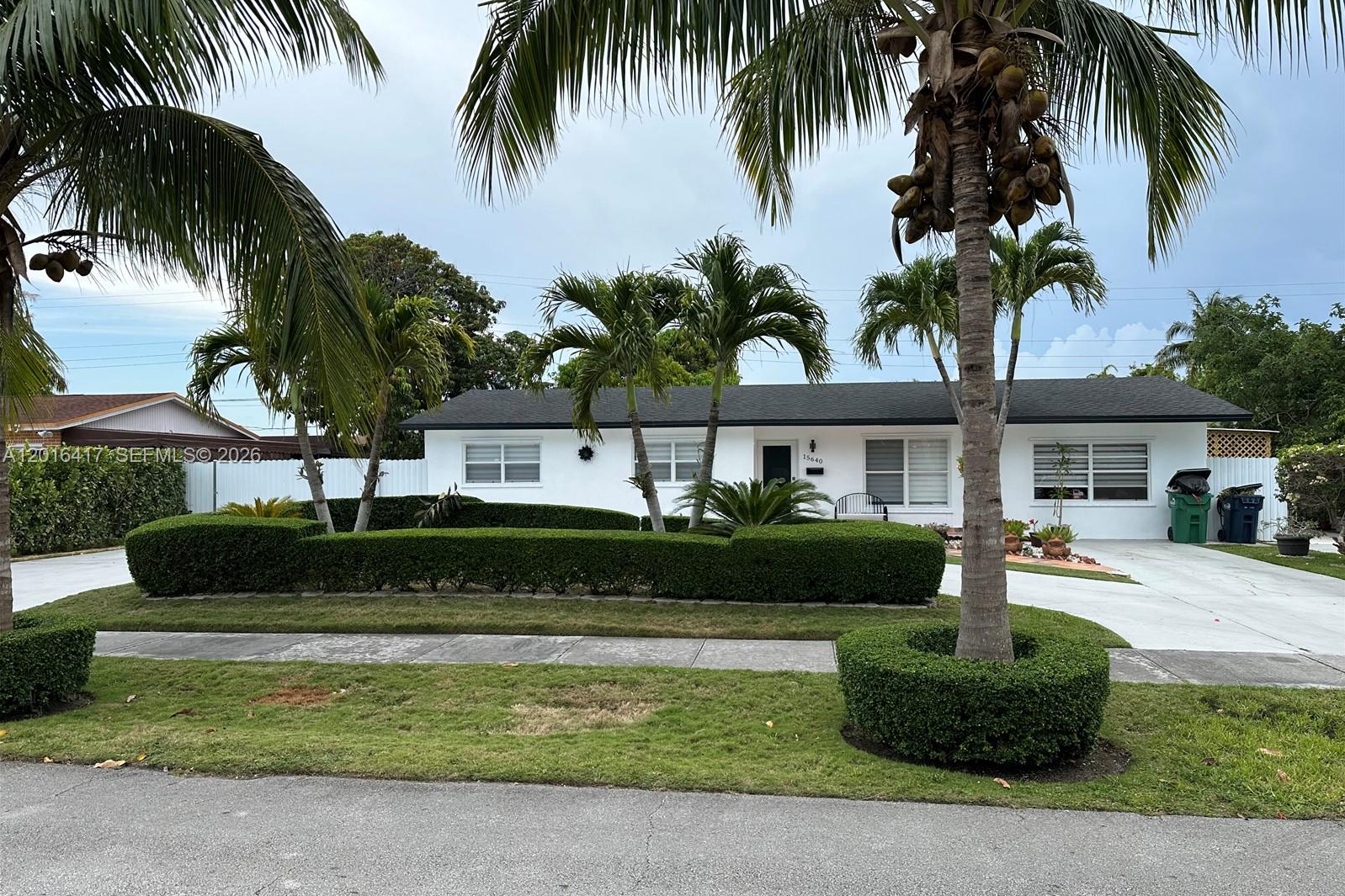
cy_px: 457
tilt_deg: +1.7
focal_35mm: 25
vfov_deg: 51.3
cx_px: 672
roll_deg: +0.9
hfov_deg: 71.5
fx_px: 934
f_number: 1.78
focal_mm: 6.86
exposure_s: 1/2155
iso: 80
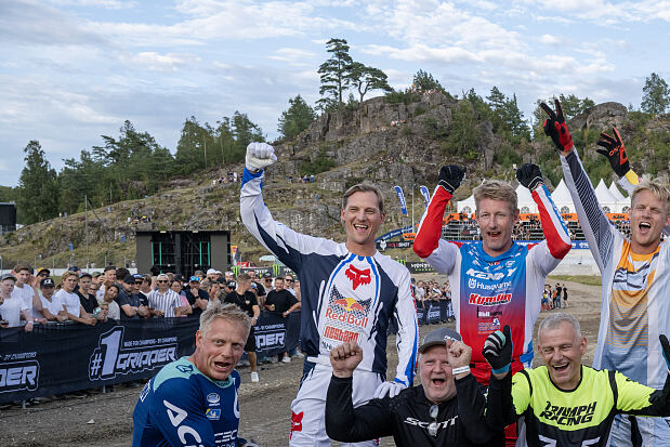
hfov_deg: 30.7
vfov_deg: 22.1
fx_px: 1135
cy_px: 333
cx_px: 661
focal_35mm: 61
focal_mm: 30.5
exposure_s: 1/500
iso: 400
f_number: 6.3
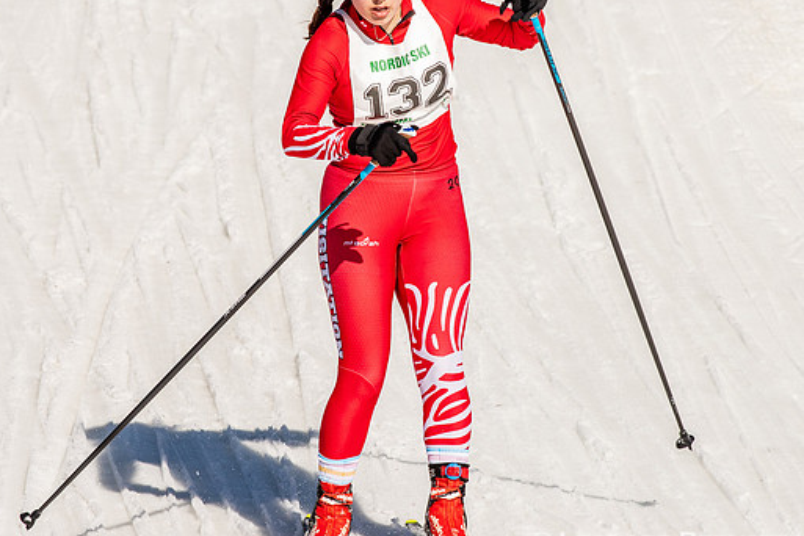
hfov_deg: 3.5
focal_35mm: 593
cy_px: 224
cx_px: 410
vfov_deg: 2.3
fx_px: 13243
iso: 400
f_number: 8
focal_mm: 300
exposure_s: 1/2000
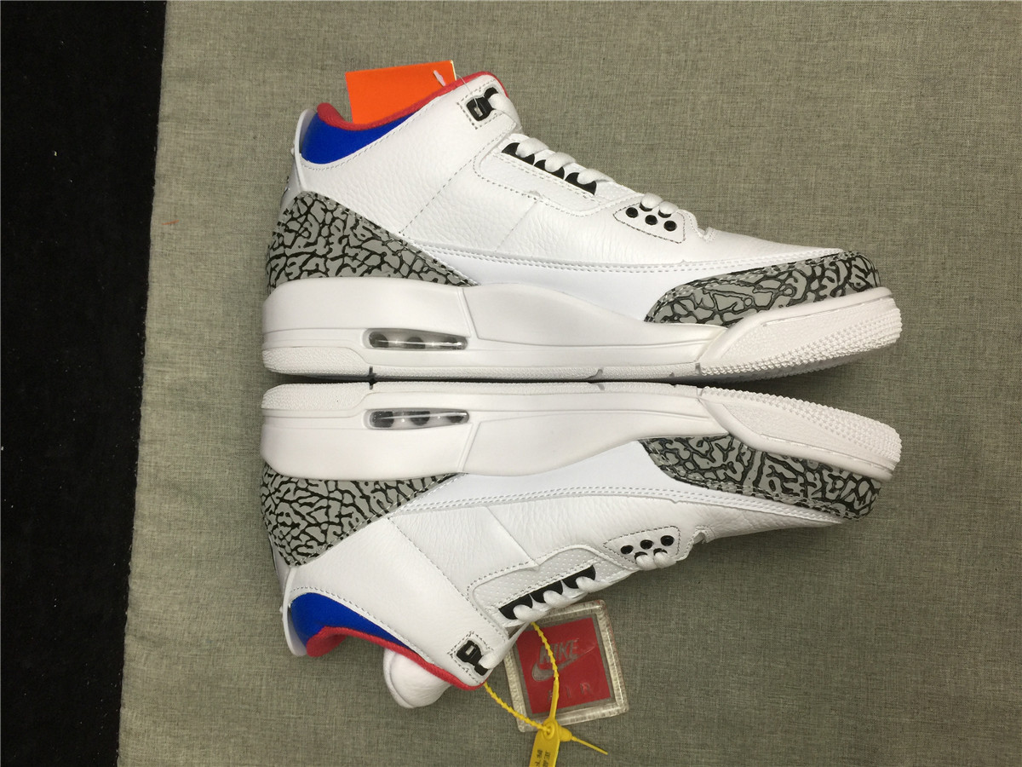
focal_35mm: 29
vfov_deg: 48.2
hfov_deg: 61.7
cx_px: 511
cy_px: 384
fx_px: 856
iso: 40
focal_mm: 4.15
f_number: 2.2
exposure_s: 1/33
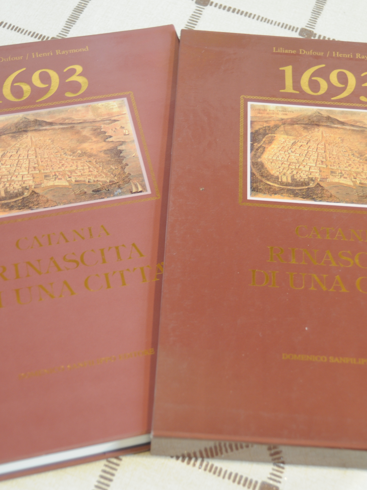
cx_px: 204
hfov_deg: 24.9
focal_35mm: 59
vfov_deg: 32.8
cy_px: 245
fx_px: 830
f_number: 2.8
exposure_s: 1/6
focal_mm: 27
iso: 200
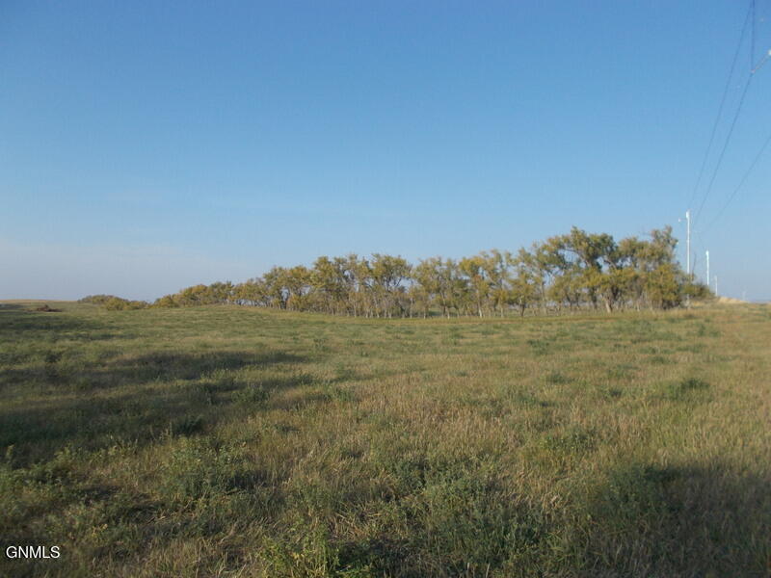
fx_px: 579
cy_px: 289
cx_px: 386
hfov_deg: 67.3
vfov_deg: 53.1
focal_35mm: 26
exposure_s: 1/125
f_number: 8
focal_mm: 4.6
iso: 80
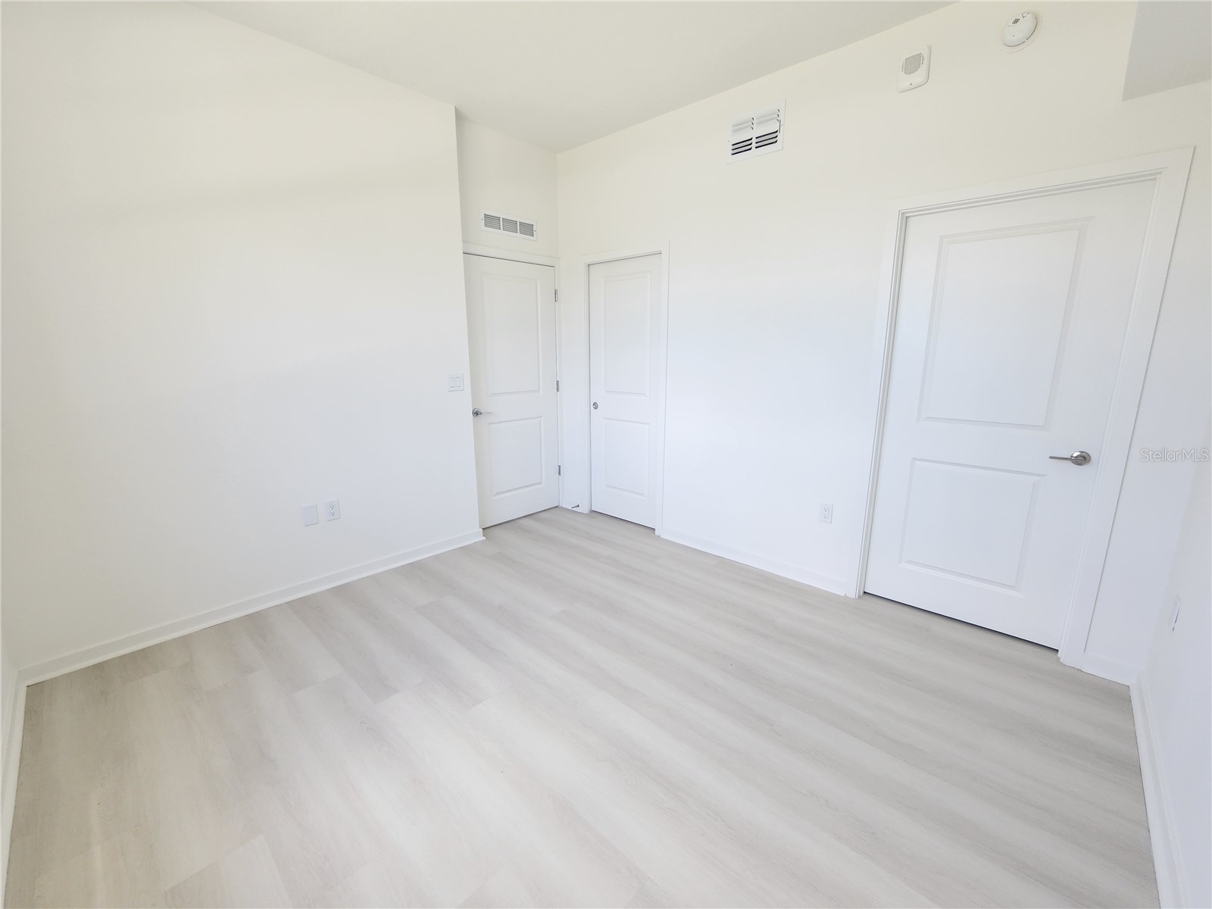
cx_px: 606
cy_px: 454
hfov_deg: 106.2
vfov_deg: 89.9
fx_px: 455
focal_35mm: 13
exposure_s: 1/120
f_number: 2.2
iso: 64
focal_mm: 2.2
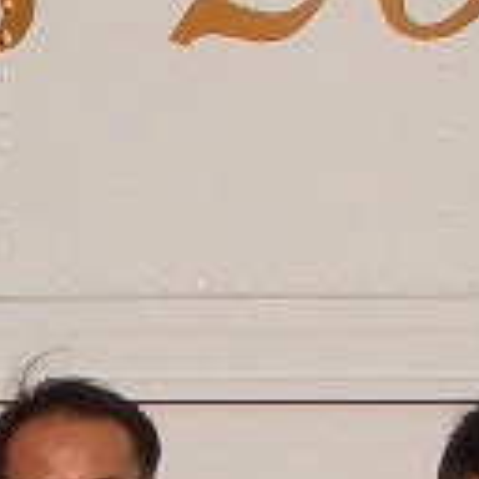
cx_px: -71
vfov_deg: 5.6
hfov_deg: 5.6
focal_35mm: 309
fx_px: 4838
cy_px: 621
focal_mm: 5.8
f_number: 4.3
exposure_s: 1/640
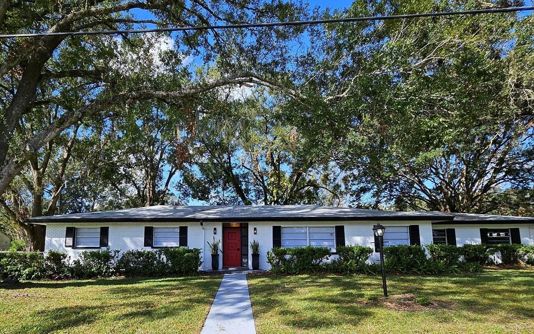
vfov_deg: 58.8
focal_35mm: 20
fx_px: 291
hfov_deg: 84.8
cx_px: 242
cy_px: 210
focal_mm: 1.74
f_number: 2.2
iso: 32
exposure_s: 1/638
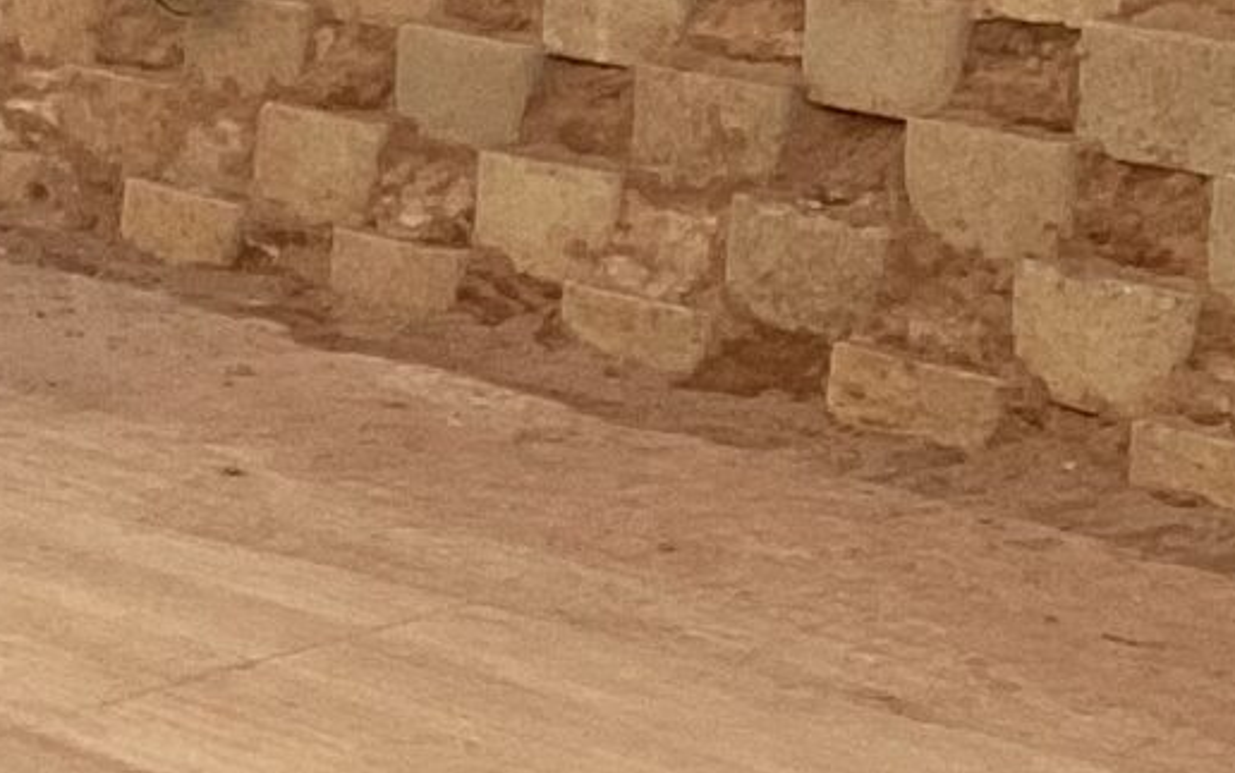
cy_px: -431
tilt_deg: -1.5
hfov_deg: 12.4
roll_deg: -0.9
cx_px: -414
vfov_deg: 7.9
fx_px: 5489
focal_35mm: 163
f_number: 2.4
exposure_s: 1/290
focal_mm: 3.3
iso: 25
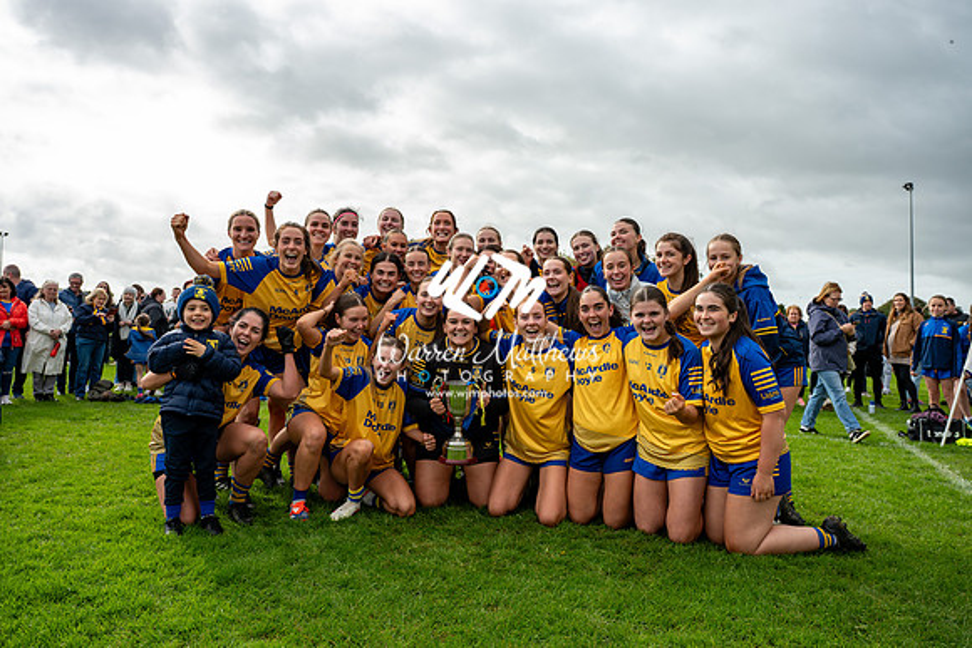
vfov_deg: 48.0
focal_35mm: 27
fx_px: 729
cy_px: 324
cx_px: 486
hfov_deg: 67.4
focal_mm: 27
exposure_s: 1/320
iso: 100
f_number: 5
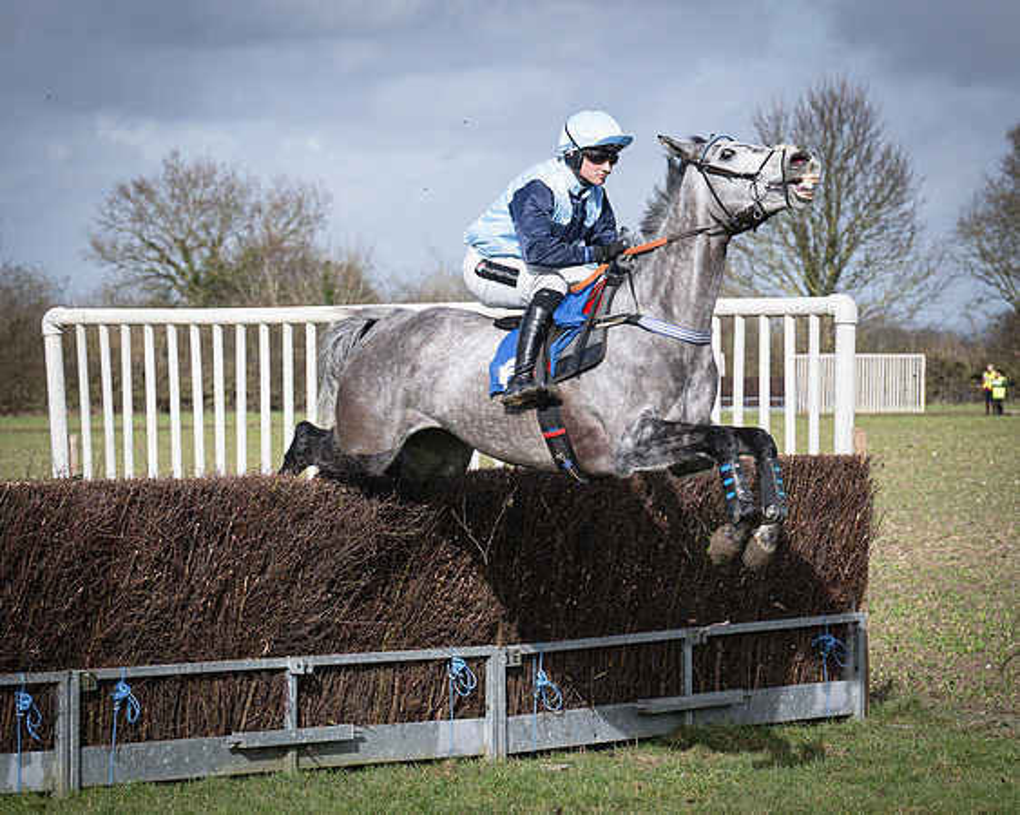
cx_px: 619
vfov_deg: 9.0
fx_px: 5187
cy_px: 441
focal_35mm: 172
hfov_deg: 11.2
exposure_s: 1/4000
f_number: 4
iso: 400
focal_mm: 70
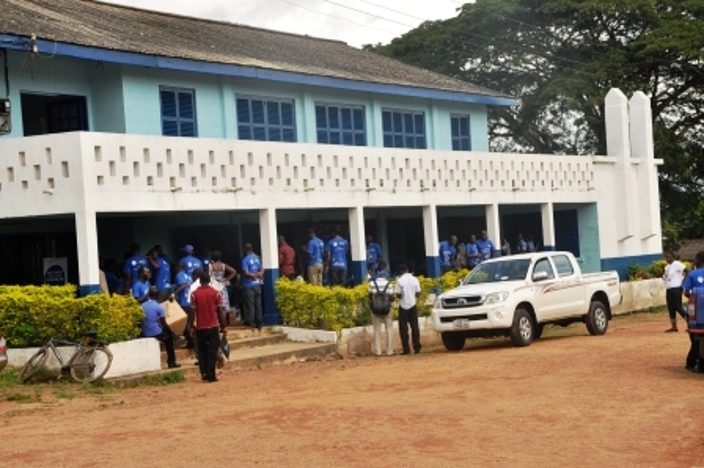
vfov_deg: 18.9
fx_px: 1407
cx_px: 352
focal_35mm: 72
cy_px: 234
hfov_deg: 28.1
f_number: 9
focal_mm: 48
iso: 200
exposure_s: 1/320
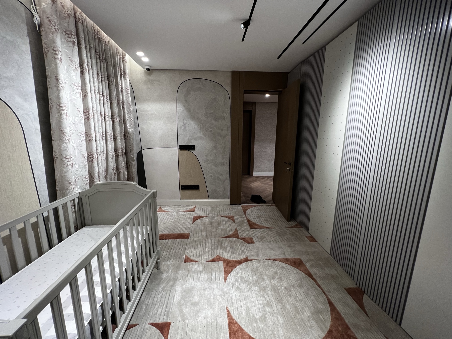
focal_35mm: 13
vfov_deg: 89.9
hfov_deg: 106.2
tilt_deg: -10.5
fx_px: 170
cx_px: 226
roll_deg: -0.6
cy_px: 170
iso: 250
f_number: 1.8
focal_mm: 1.57
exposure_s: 1/59
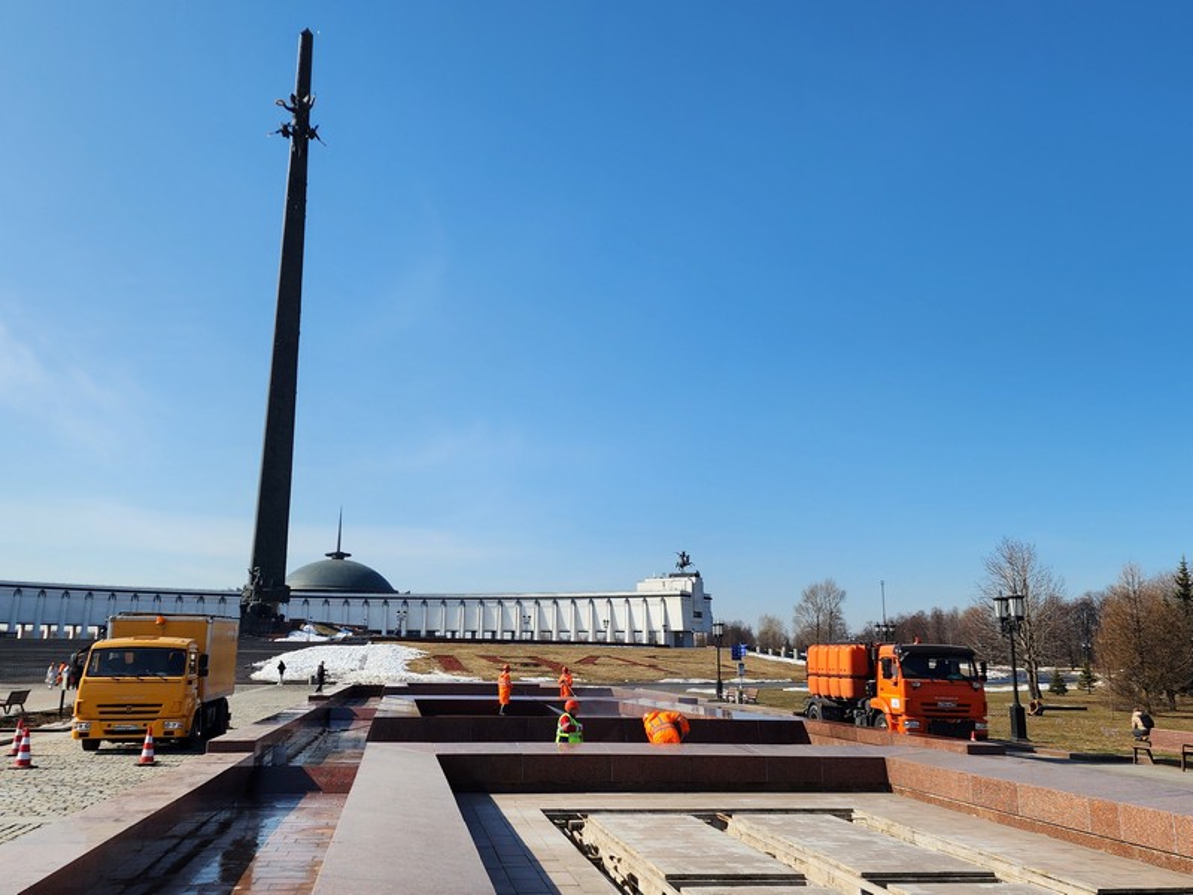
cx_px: 596
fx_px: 793
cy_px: 448
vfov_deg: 58.9
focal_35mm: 23
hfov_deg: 73.9
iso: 12
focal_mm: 6.4
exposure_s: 1/1318
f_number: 1.8
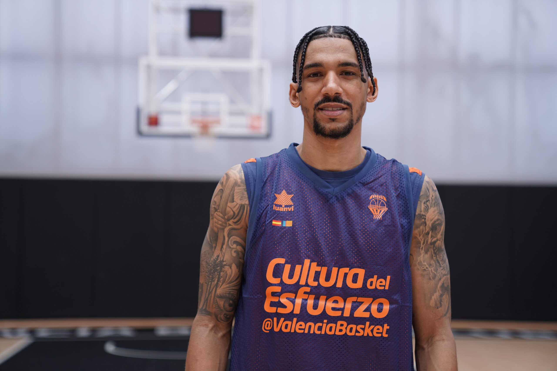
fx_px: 1083
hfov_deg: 28.8
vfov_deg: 19.5
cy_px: 186
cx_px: 278
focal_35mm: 70
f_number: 2.8
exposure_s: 1/60
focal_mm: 70
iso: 200
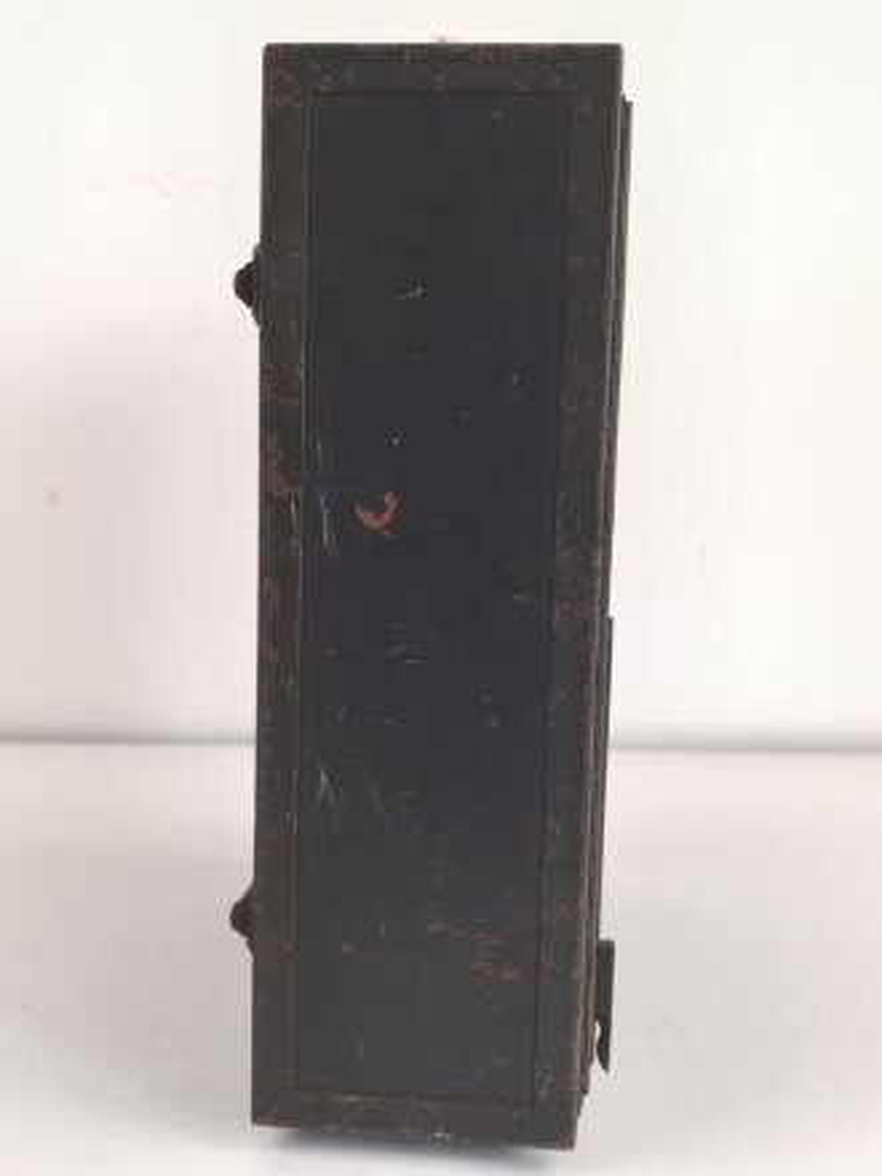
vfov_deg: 52.6
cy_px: 588
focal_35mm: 35
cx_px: 441
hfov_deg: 40.7
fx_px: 1189
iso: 80
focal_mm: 8.5
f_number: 2
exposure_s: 1/100
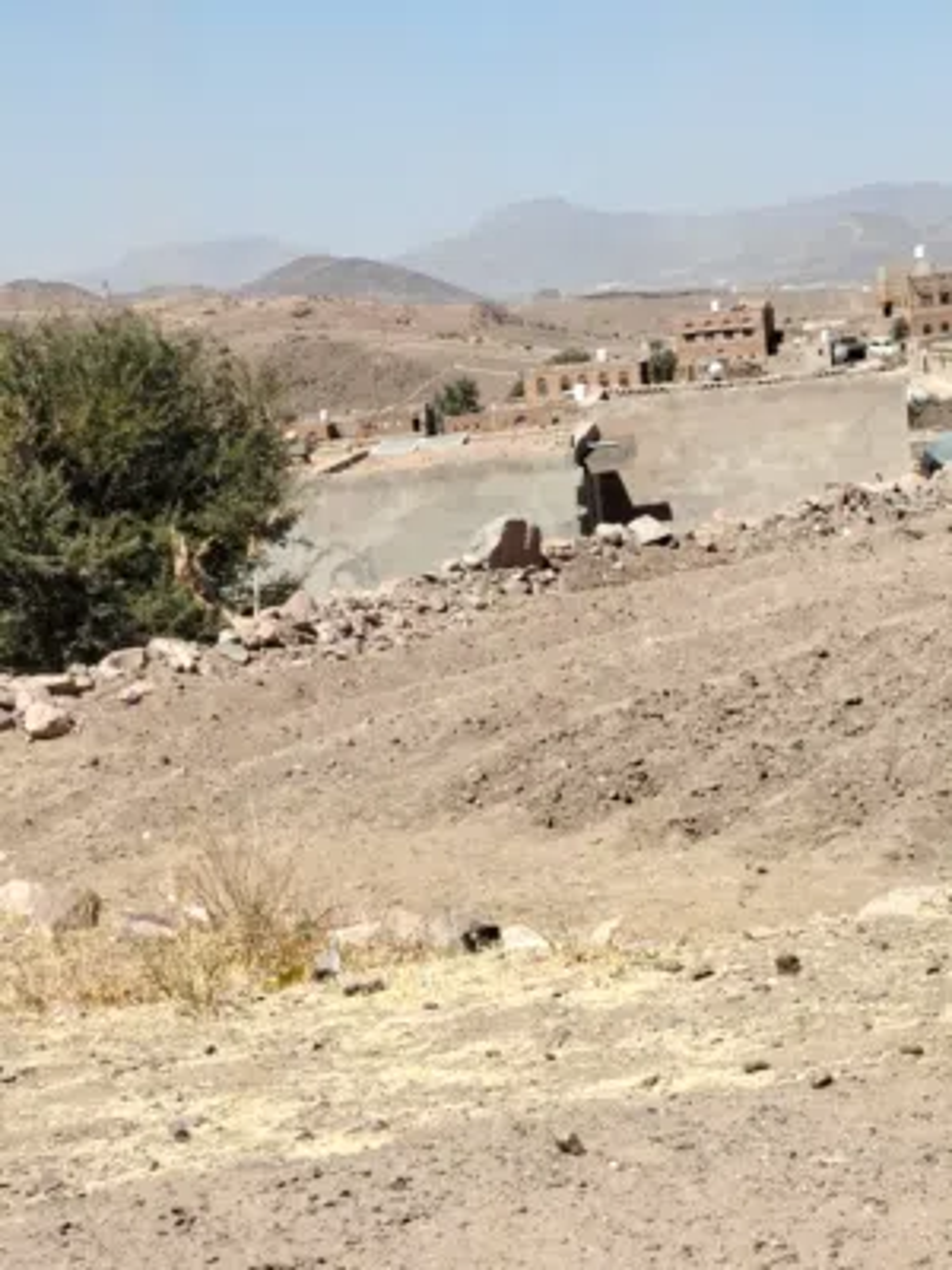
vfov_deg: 25.7
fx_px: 2787
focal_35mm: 76
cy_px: 635
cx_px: 476
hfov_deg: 19.4
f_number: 1.75
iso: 100
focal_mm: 5.25
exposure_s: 1/863
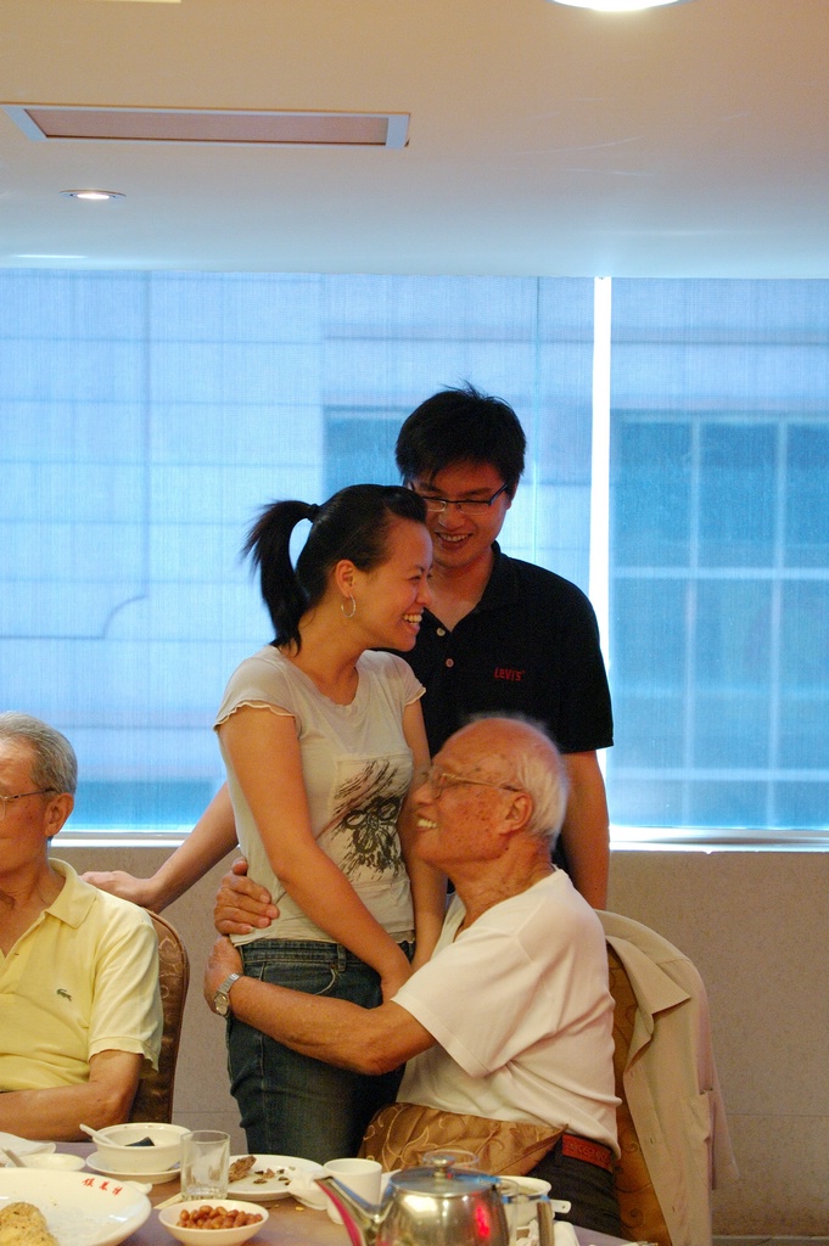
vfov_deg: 28.1
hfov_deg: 18.9
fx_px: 2491
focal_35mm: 72
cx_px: 414
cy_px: 623
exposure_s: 1/80
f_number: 4.5
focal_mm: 48
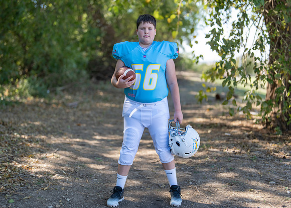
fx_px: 490
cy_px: 105
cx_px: 147
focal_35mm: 59
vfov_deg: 23.9
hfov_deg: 33.1
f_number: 1.2
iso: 100
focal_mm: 50
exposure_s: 1/1250
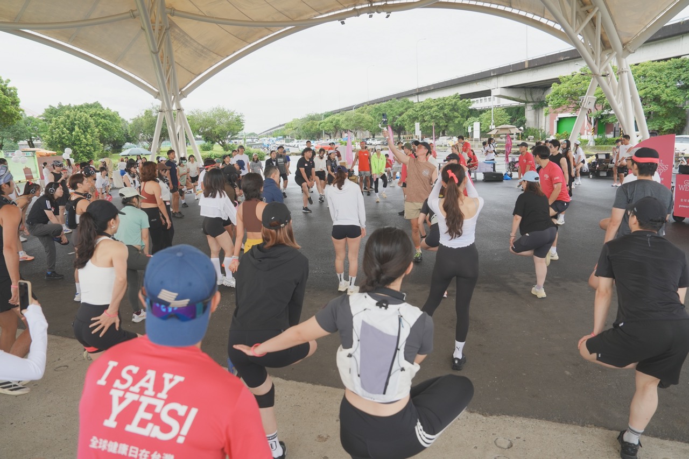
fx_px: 459
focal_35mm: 24
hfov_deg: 73.8
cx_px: 344
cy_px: 230
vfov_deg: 53.1
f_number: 4
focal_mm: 24
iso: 250
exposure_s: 1/200
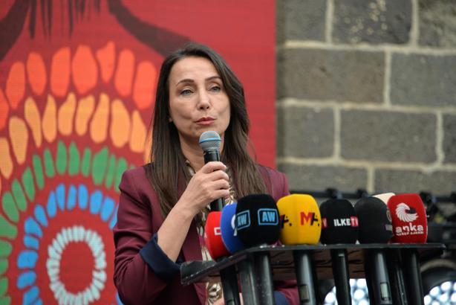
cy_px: 152
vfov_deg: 4.6
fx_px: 3802
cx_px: 228
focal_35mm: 300
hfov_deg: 6.9
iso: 800
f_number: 5.6
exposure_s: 1/200
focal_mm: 300
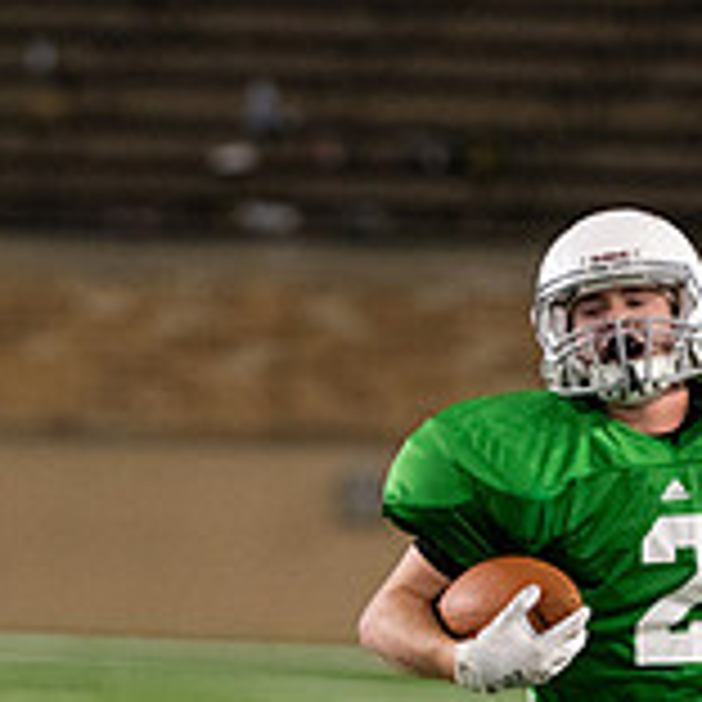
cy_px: 542
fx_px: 21017
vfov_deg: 1.9
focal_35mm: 916
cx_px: 531
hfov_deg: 1.9
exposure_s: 1/500
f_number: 4.5
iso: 5000
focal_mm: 290
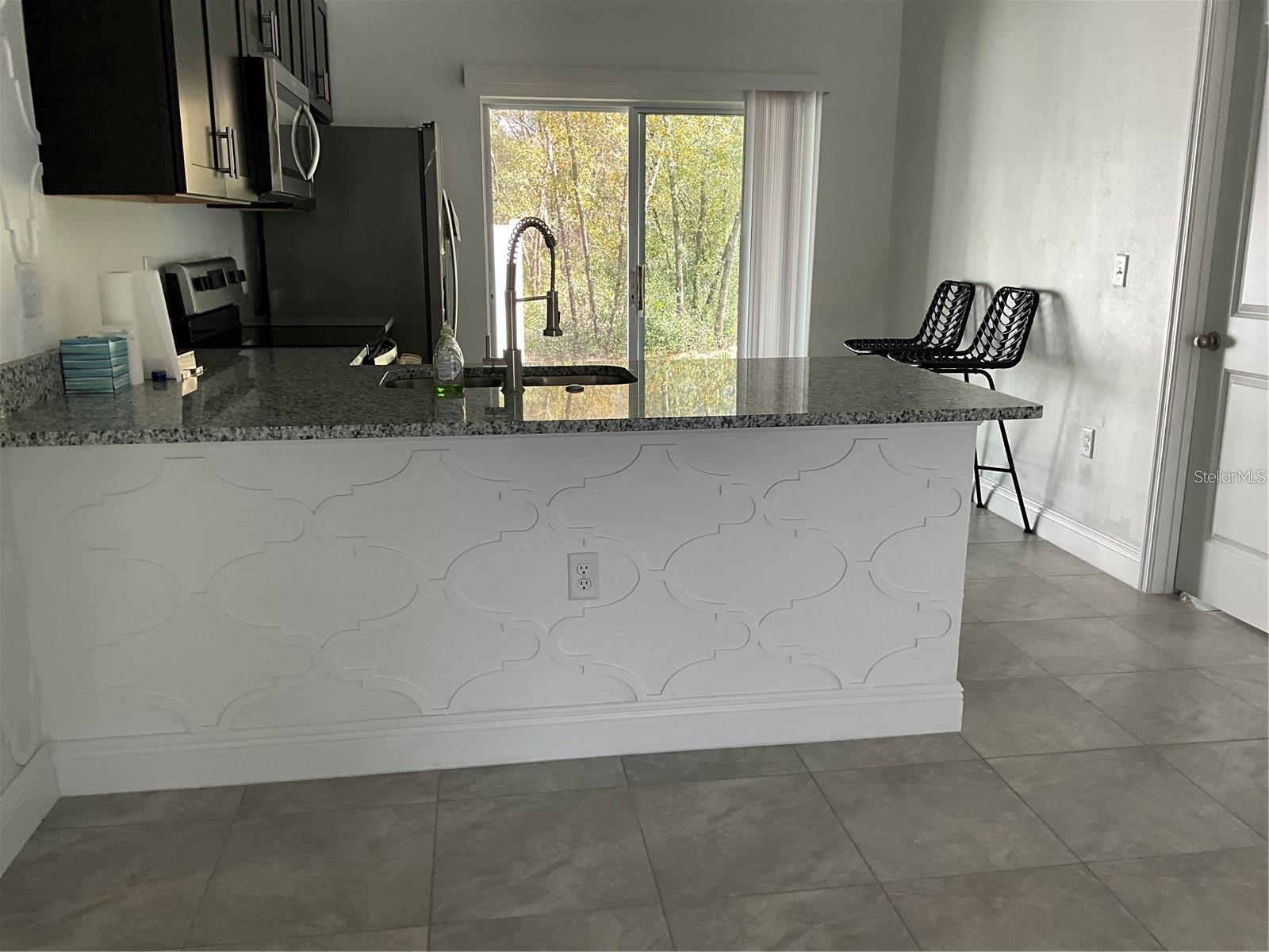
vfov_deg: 48.2
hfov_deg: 61.7
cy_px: 476
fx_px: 1063
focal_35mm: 29
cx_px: 634
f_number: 1.8
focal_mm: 3
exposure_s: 1/122
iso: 64
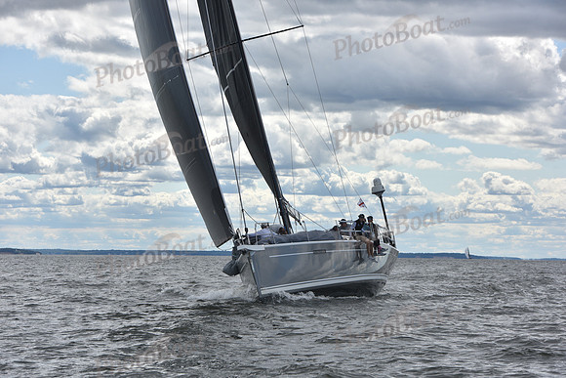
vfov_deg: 11.8
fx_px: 1824
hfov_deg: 17.6
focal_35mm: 116
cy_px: 189
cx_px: 283
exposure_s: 1/1000
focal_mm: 116
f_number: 9
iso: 250
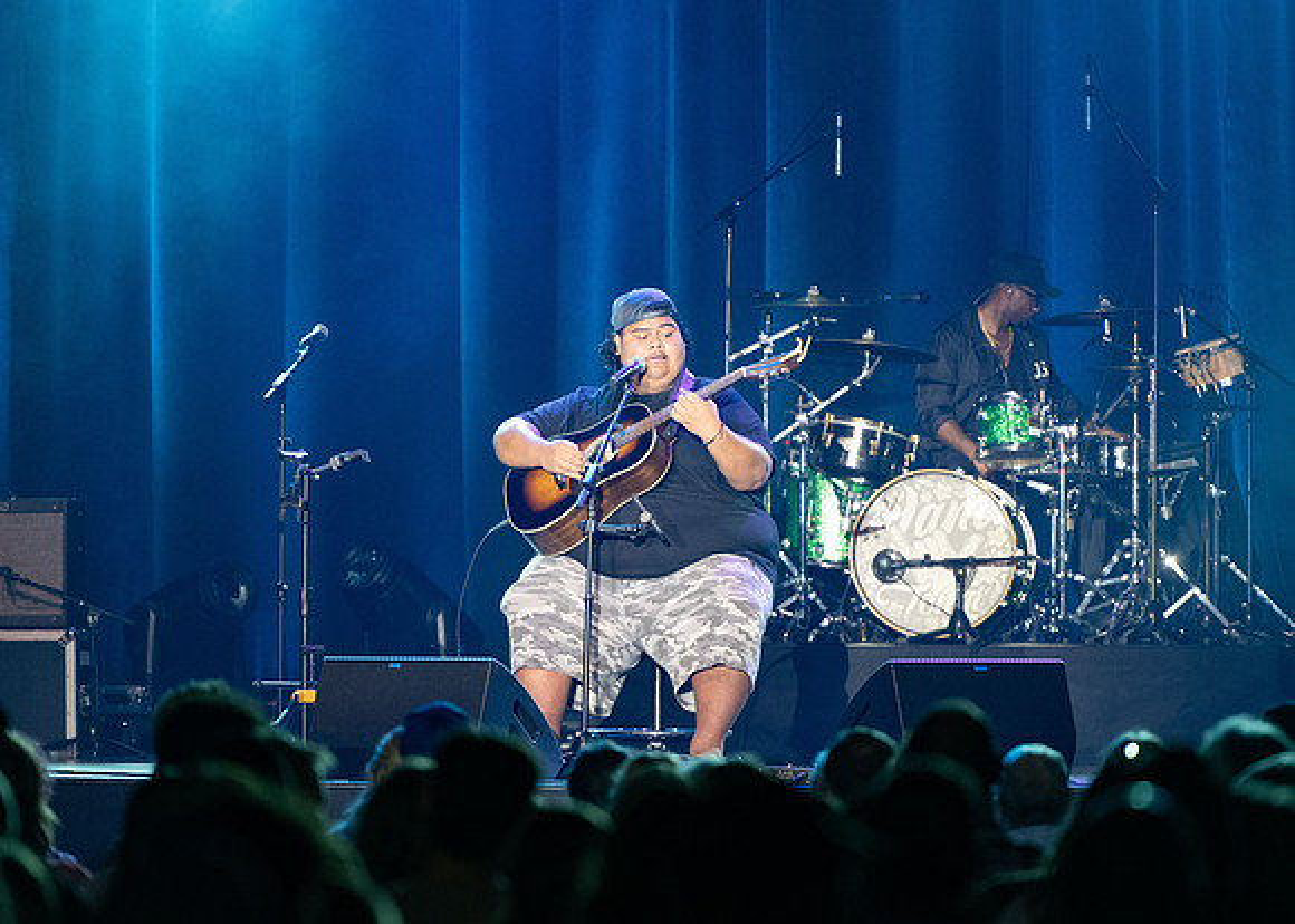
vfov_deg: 5.7
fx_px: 9212
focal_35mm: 251
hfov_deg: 8.0
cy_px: 524
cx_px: 635
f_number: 2.8
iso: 2000
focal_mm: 200
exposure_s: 1/200
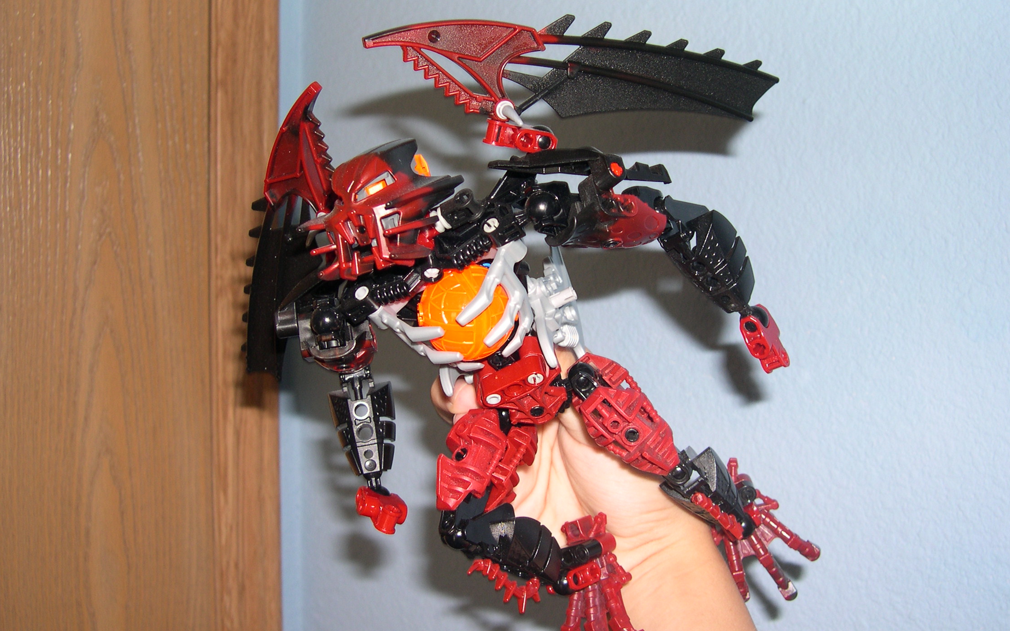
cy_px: 288
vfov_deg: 31.2
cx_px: 504
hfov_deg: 48.2
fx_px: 1129
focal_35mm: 41
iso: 100
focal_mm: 8
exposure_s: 1/60
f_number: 2.8
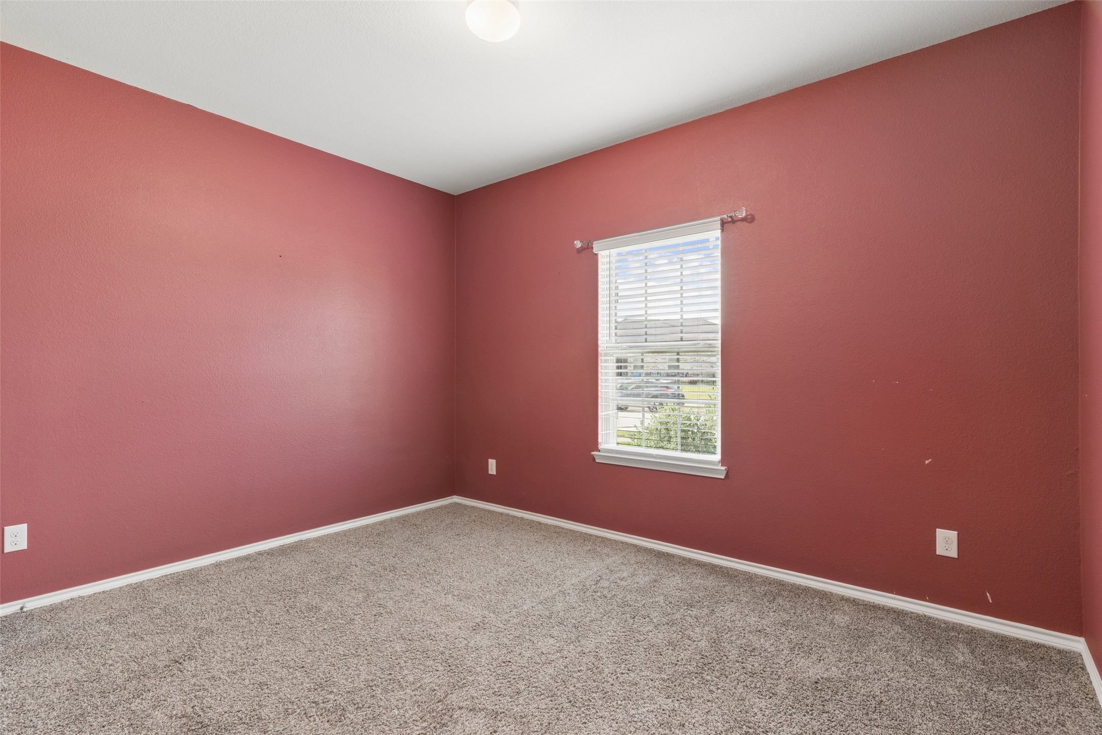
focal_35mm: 17
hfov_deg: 93.3
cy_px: 368
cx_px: 551
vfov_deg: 70.4
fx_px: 520
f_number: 10
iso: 400
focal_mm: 17
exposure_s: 1/2.5
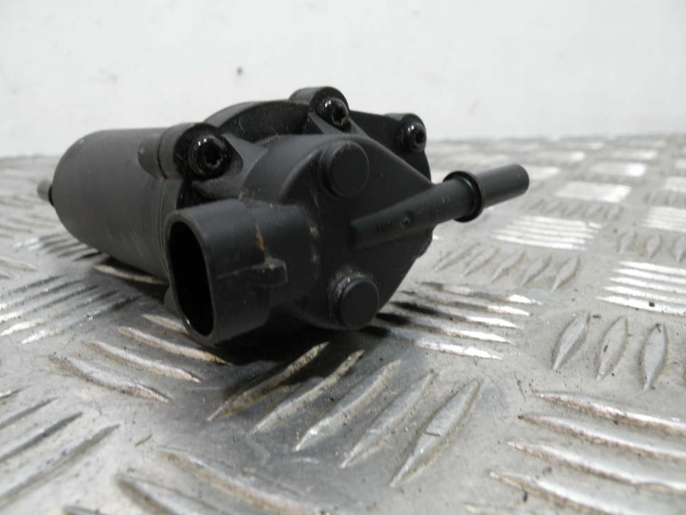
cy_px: 259
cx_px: 336
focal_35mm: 28
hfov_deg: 63.4
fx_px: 555
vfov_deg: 49.8
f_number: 3.2
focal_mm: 4.7
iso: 73
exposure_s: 1/49
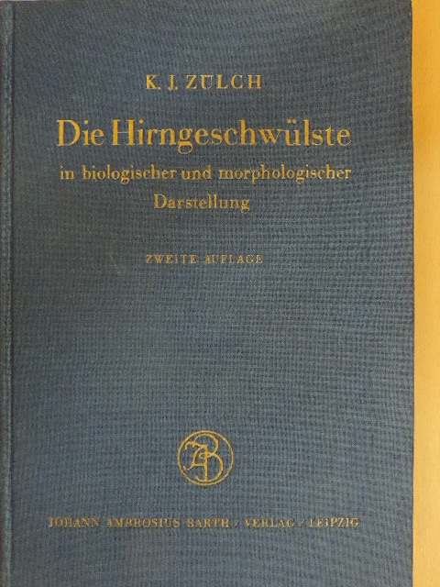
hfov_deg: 30.9
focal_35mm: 47
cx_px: 220
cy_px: 294
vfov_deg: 40.4
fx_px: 797
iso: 1600
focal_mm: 8.3
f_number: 3.5
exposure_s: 1/60
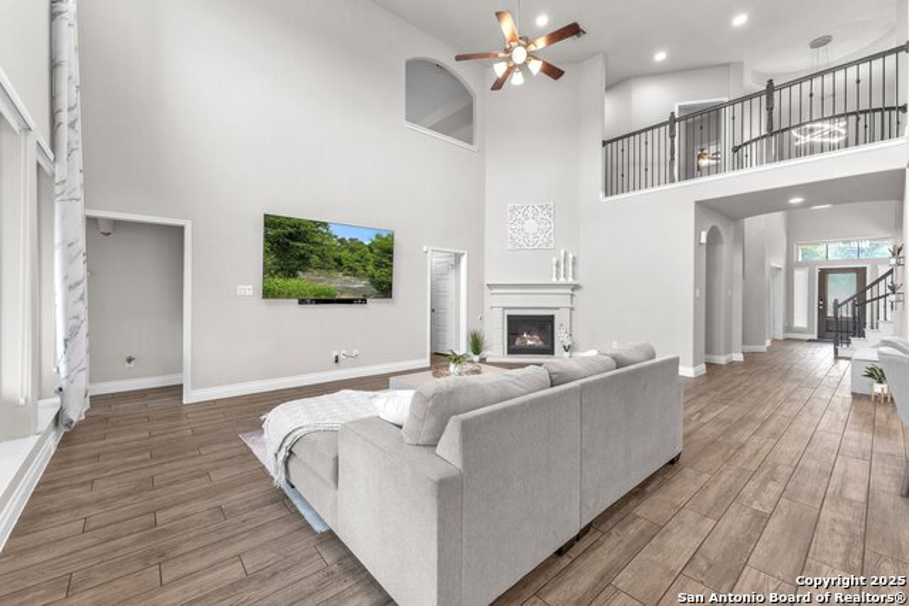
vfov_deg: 81.2
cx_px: 454
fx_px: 354
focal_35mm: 14
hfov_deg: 104.2
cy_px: 303
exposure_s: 1/15
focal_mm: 14
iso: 320
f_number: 6.3
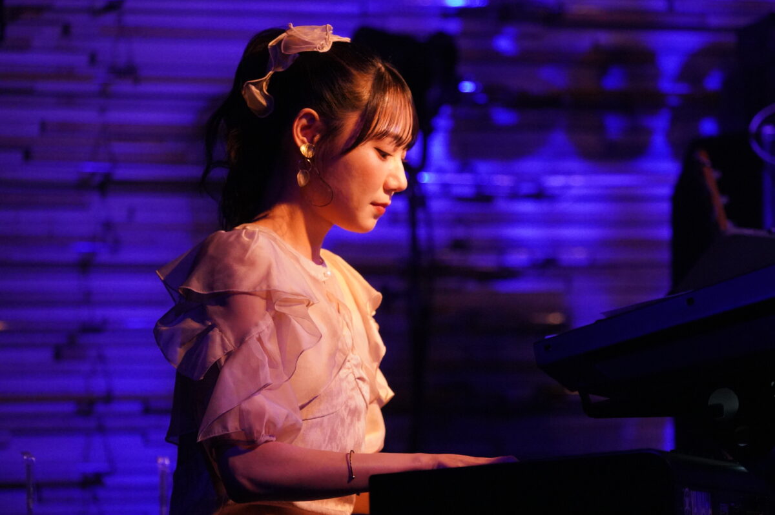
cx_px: 388
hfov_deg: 10.9
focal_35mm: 188
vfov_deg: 7.3
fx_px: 4044
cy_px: 258
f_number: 5.6
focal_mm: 188
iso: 12800
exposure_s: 1/160
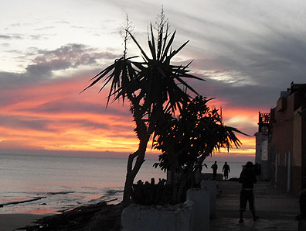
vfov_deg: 34.4
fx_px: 372
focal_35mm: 42
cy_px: 119
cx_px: 134
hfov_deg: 44.7
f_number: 2.8
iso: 100
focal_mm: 6.3
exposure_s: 1/45
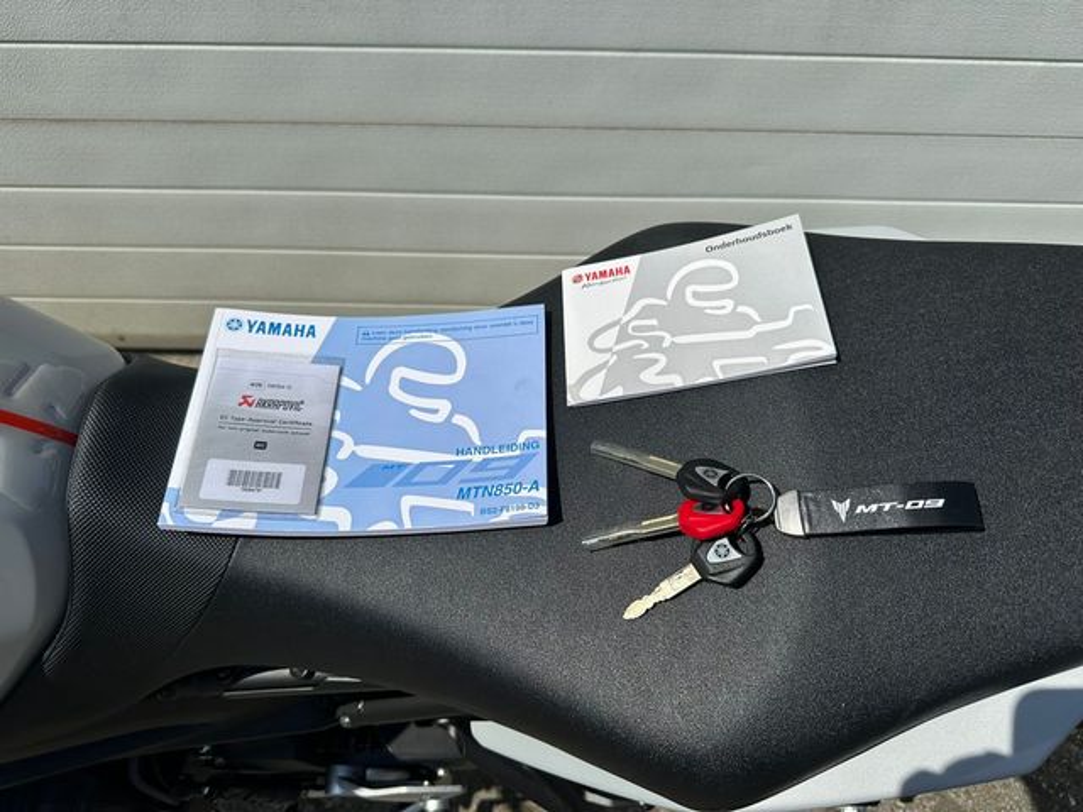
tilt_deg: -47.3
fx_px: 751
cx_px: 542
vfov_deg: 56.8
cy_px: 406
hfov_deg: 71.6
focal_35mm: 24
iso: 80
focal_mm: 6.86
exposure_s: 1/12048
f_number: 1.78
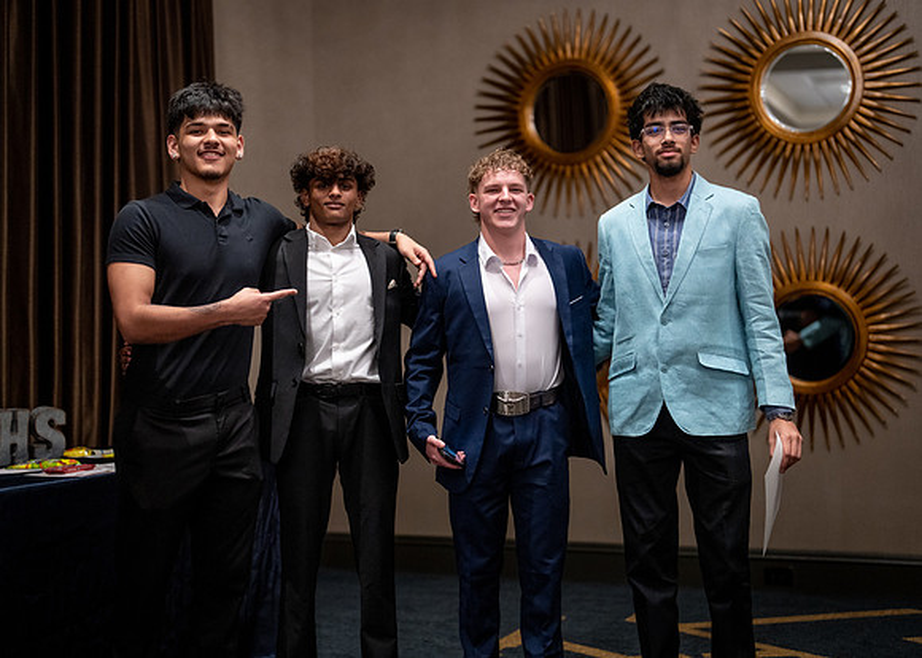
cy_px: 329
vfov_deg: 26.5
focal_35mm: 53
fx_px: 1398
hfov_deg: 36.5
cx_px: 461
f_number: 1.2
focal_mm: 50
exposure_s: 1/320
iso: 1600
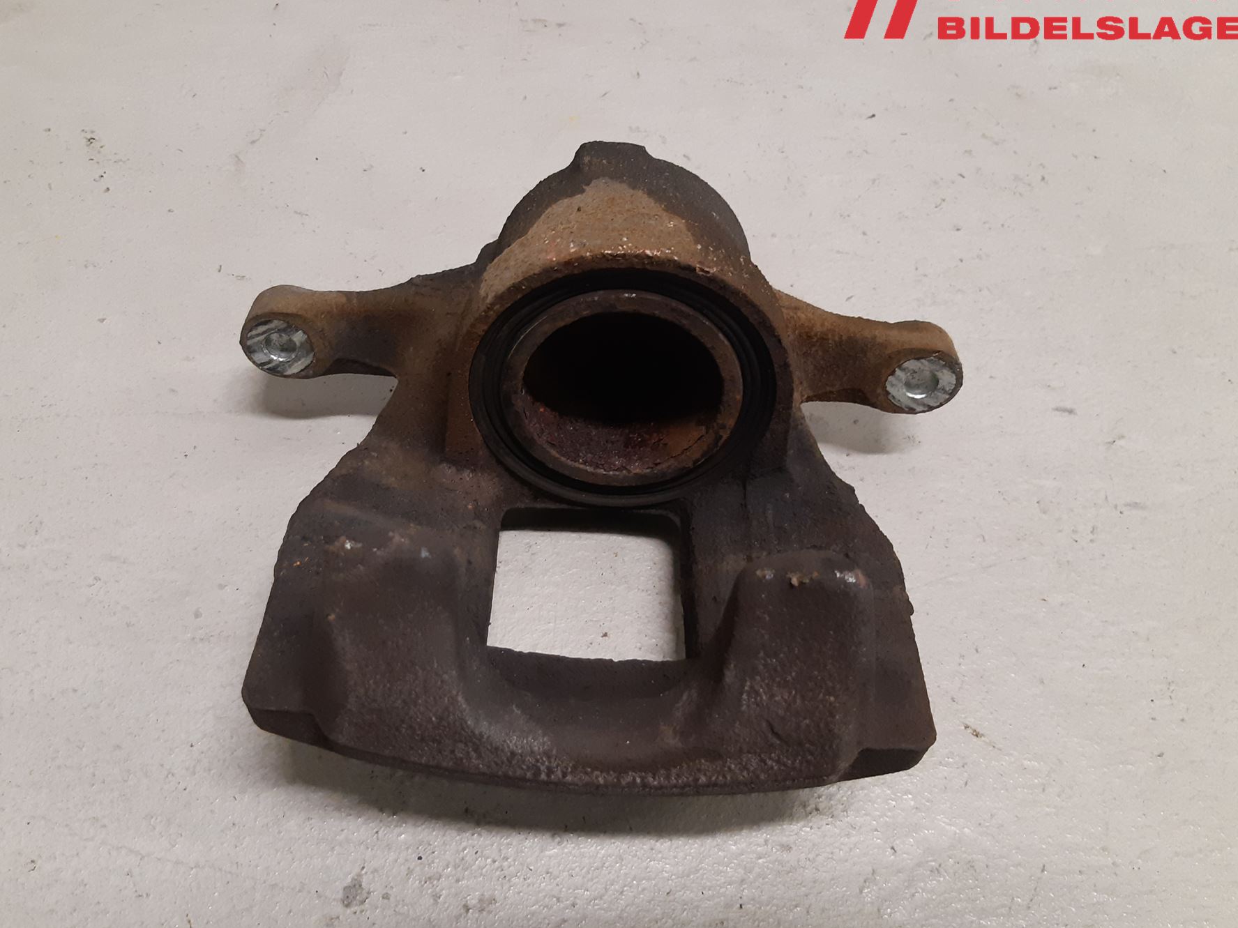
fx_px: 1073
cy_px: 457
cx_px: 558
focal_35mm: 30
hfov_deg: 59.8
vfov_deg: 46.8
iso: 200
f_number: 1.7
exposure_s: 1/50
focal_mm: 3.93
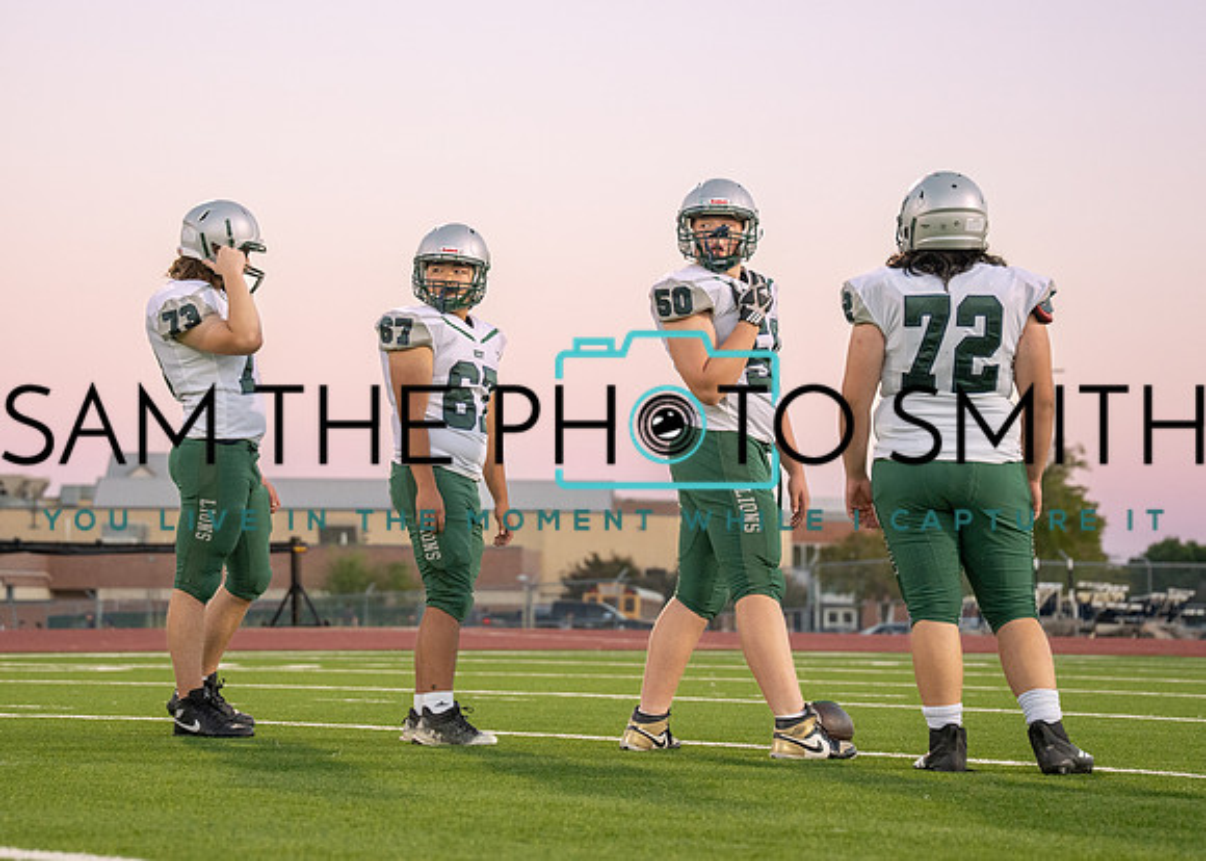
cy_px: 337
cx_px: 493
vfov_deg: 13.4
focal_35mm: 107
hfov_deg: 18.7
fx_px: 3655
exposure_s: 1/1250
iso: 1250
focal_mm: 70
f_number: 2.8
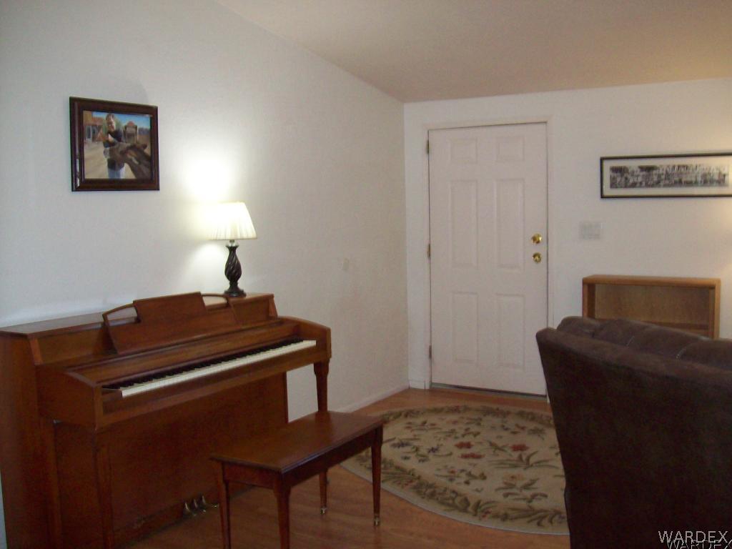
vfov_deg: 39.7
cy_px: 274
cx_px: 366
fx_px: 761
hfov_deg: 51.4
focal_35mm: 36
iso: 200
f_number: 2.7
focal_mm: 6
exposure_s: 1/64
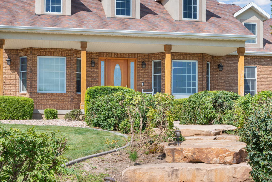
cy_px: 91
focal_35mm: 52
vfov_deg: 26.0
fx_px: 393
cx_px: 108
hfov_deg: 38.0
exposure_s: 1/60
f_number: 8
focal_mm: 30
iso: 250
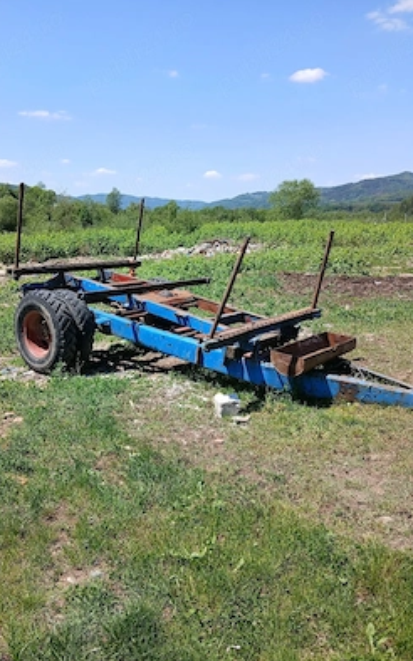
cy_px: 334
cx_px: 173
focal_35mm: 28
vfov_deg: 66.5
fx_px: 505
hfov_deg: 44.4
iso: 20
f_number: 1.8
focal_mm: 3.98
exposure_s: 1/417
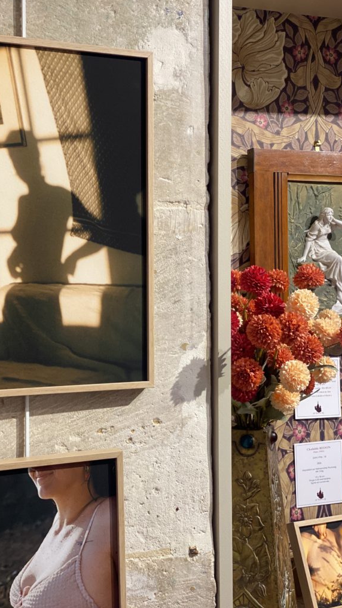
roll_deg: +0.4
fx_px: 920
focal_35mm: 57
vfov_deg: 36.6
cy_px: 303
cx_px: 118
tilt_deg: +0.0
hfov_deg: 21.0
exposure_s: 1/33
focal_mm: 6
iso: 125
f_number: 2
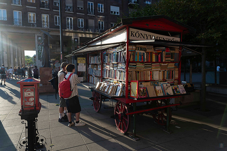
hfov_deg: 73.7
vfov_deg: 53.2
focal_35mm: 24
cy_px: 76
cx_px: 114
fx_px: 151
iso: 64
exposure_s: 1/320
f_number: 3.5
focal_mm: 24
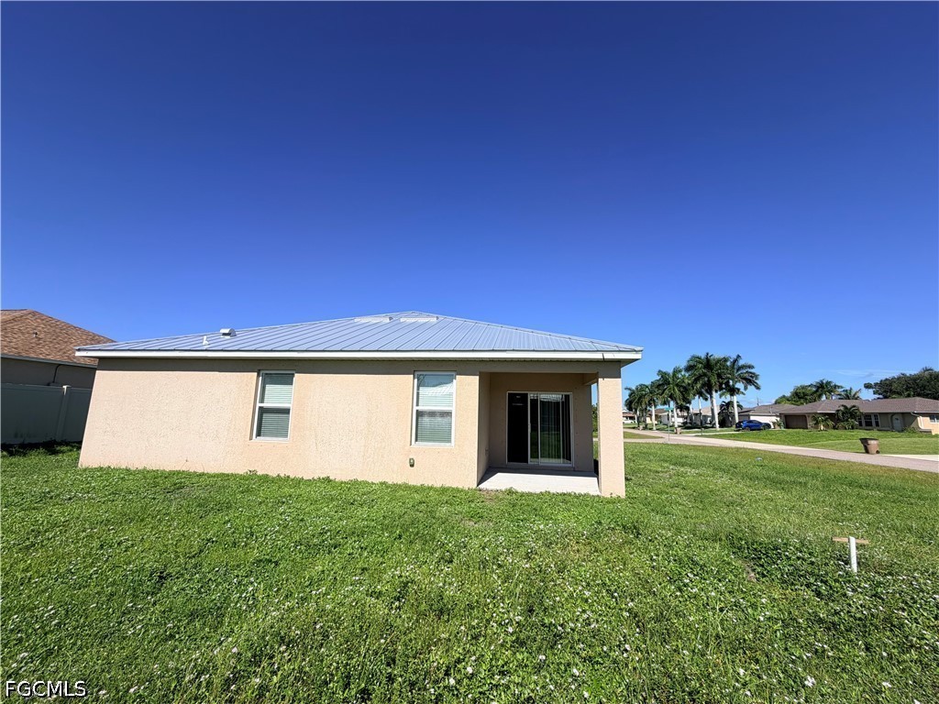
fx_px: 380
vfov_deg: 85.7
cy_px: 352
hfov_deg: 102.1
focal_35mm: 14
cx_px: 470
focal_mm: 2.22
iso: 20
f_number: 2.2
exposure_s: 1/1068
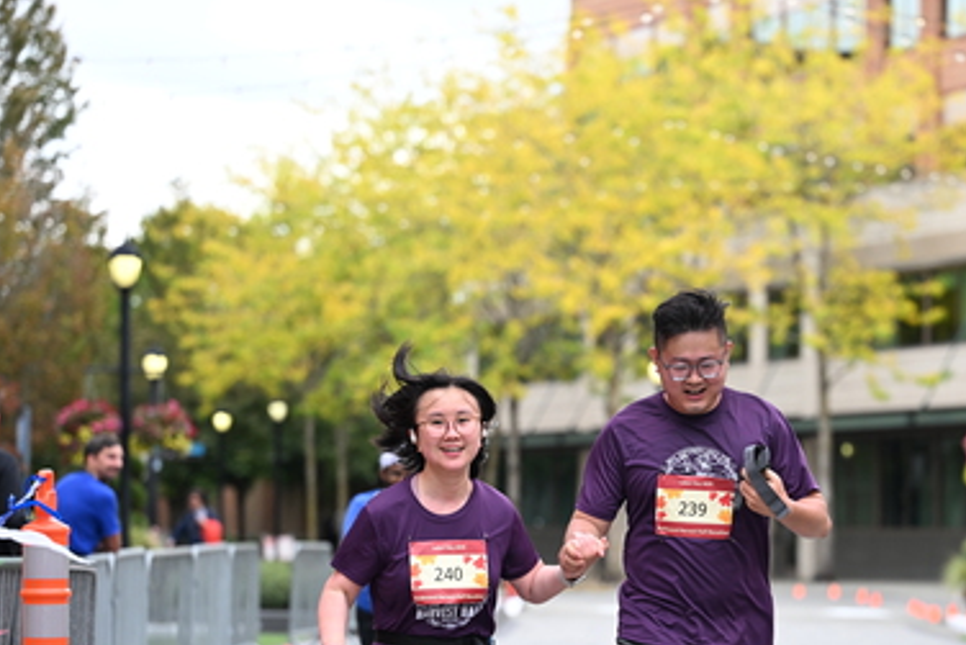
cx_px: 640
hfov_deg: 14.4
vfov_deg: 9.7
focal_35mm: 142
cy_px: 469
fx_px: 3812
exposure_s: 1/1600
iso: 640
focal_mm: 97
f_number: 2.8
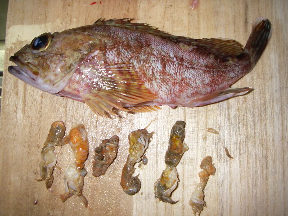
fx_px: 316
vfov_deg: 37.7
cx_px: 144
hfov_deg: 49.0
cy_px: 108
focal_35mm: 38
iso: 160
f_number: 3.3
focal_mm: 6.3
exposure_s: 1/40
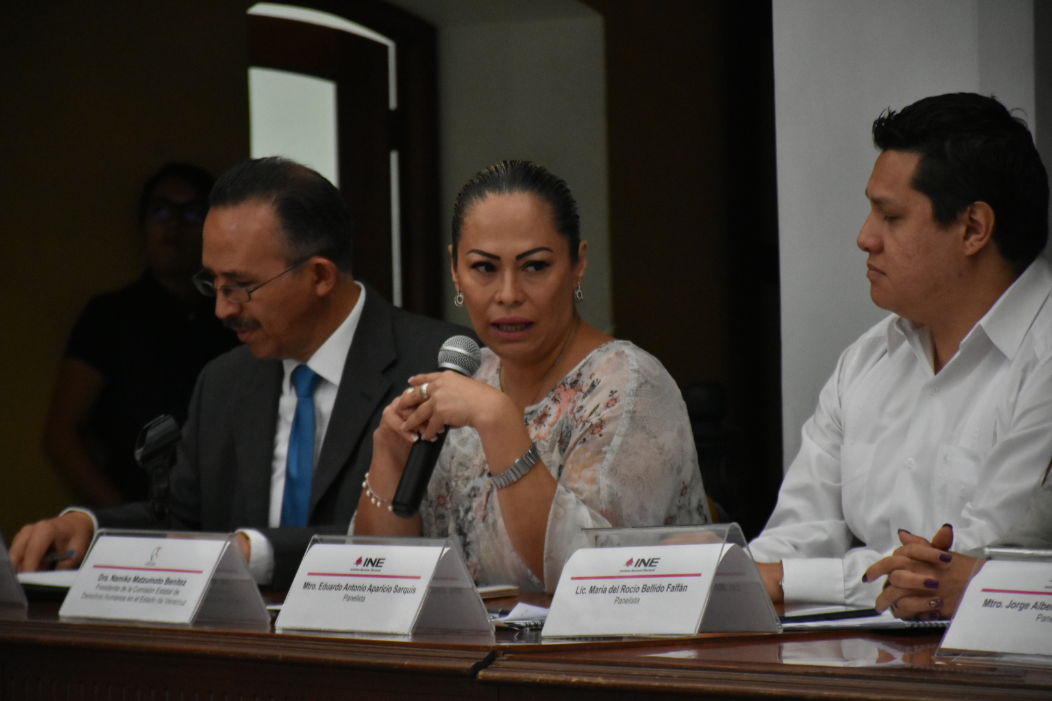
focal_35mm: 195
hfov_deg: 10.5
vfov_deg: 7.0
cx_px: 526
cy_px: 350
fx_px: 5698
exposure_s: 1/125
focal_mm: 130
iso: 3200
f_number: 5.6
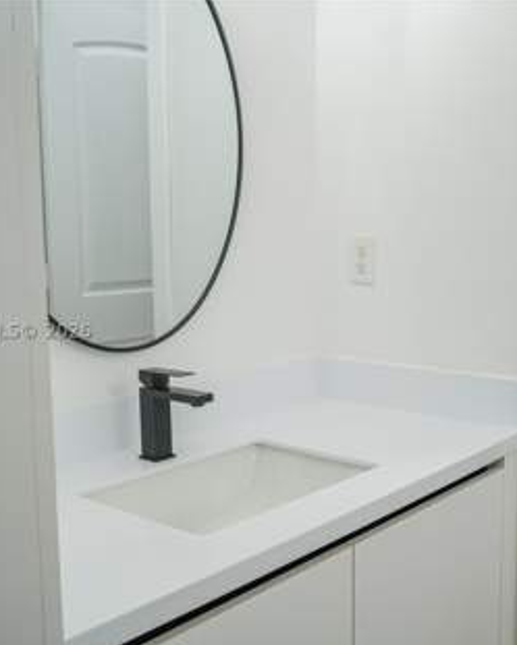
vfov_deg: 43.8
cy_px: 329
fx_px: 803
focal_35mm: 42
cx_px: 322
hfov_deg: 35.5
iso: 200
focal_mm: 29
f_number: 5
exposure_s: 1/40
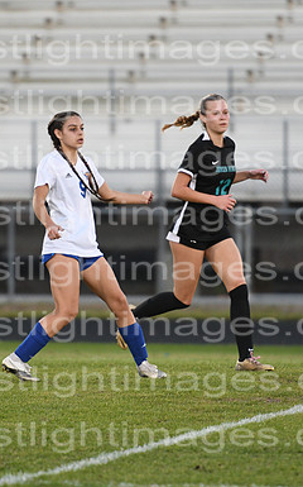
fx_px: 6102
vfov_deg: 4.6
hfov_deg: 2.8
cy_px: 244
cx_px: 101
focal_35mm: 461
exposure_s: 1/800
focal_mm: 200
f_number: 2.8
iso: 1100
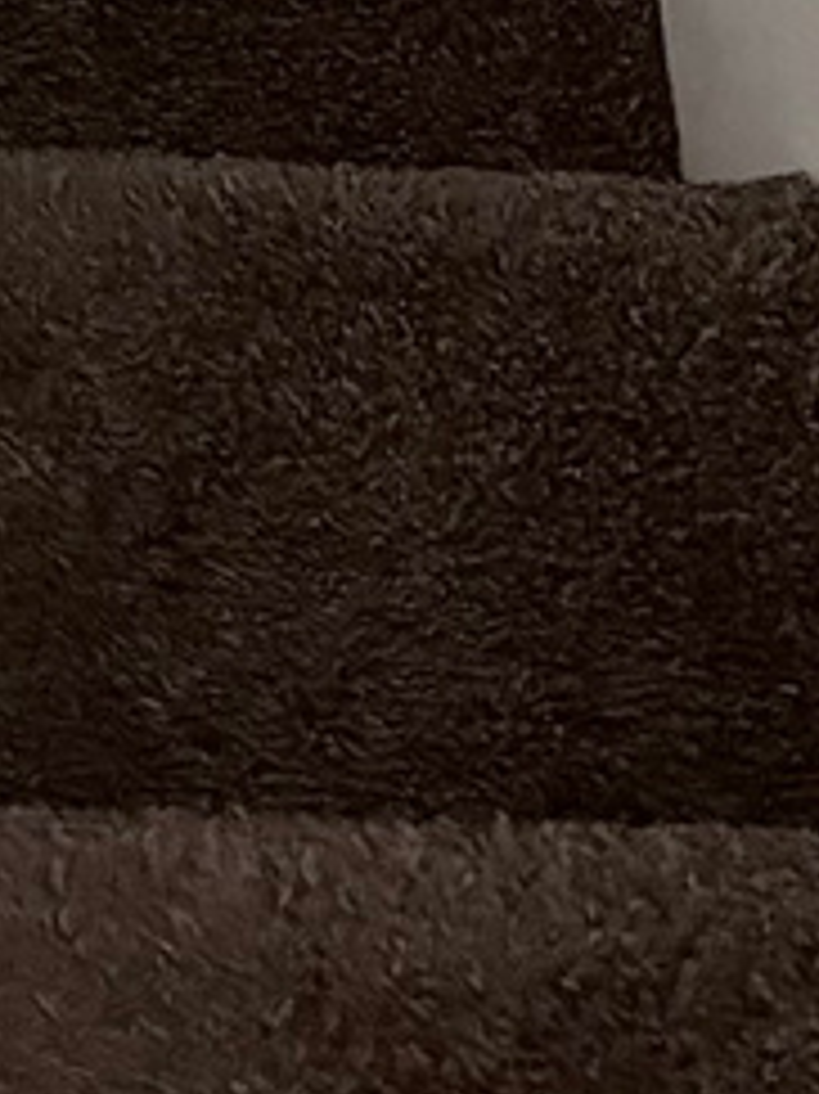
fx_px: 4799
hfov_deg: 9.4
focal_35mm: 152
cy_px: -2287
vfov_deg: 9.7
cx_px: -513
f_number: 1.78
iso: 1250
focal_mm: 6.76
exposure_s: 1/30
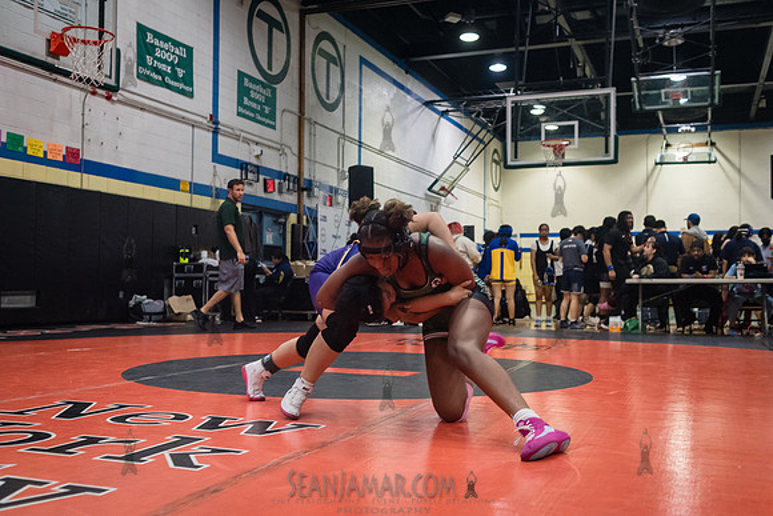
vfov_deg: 34.8
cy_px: 260
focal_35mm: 38
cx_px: 374
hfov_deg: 50.3
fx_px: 823
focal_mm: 35
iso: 5000
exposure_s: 1/400
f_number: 3.2
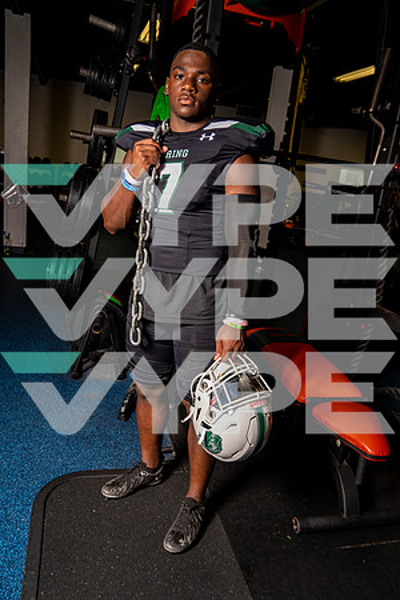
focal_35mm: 28
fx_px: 467
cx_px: 200
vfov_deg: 65.5
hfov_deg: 46.4
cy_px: 300
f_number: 4.5
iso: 320
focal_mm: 28
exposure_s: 1/400
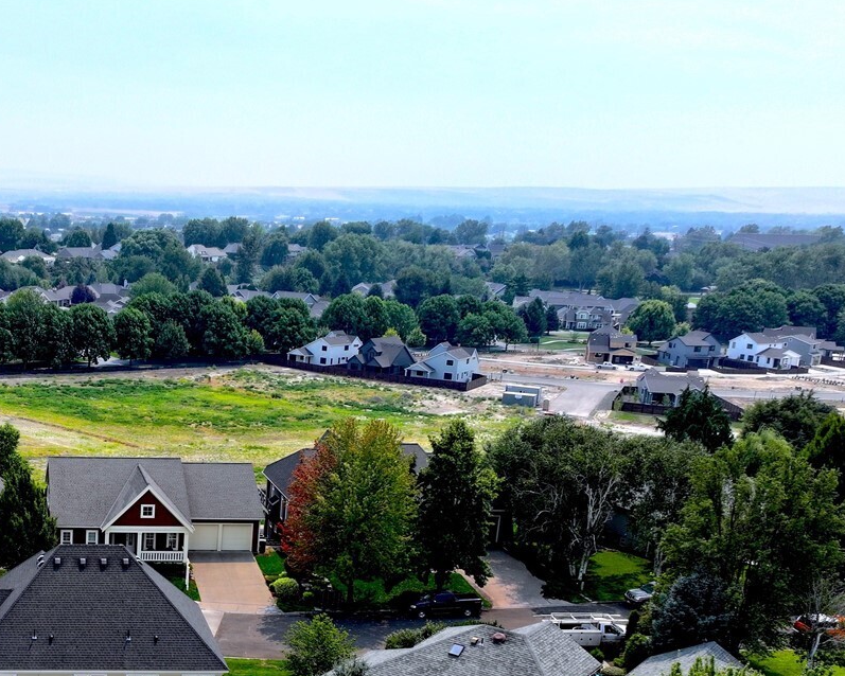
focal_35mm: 47
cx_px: 53
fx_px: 1176
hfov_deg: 36.5
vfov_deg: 31.3
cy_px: 542
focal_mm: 12.29
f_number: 2.8
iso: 130
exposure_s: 1/2500
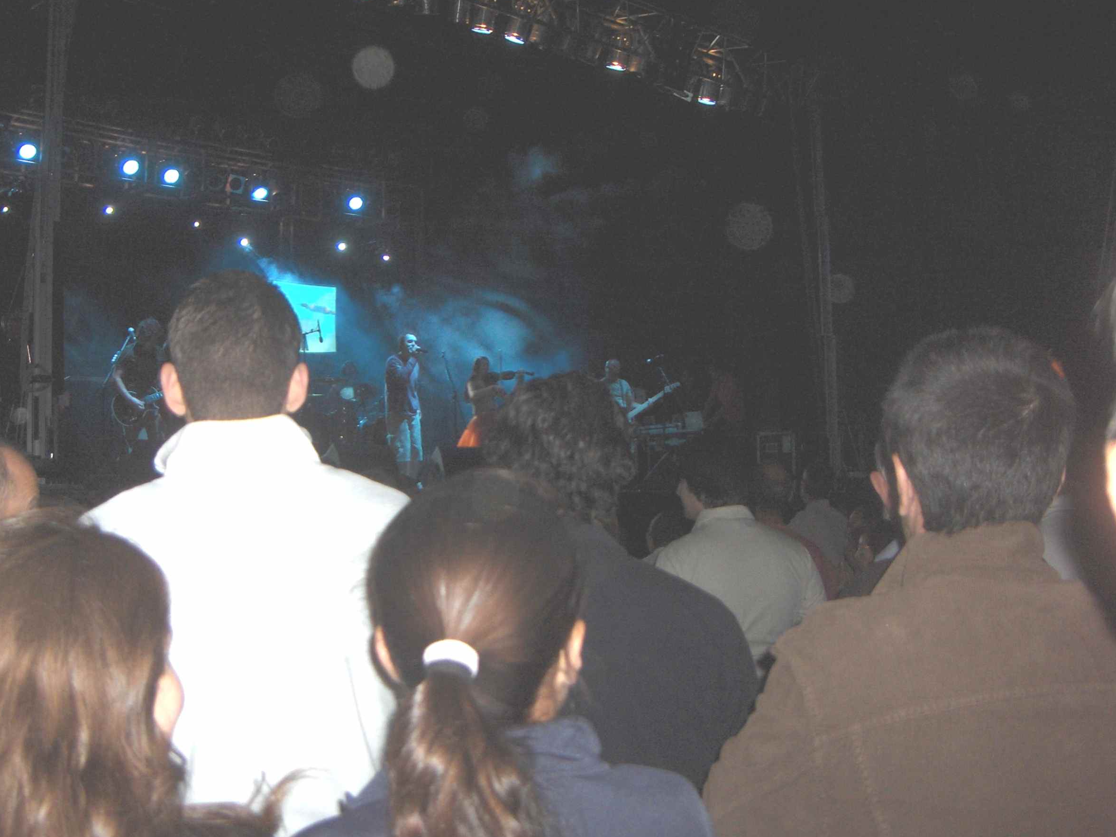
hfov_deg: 43.8
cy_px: 382
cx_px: 505
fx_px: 1386
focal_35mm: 43
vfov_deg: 33.6
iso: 100
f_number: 2.8
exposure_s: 1/60
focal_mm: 8
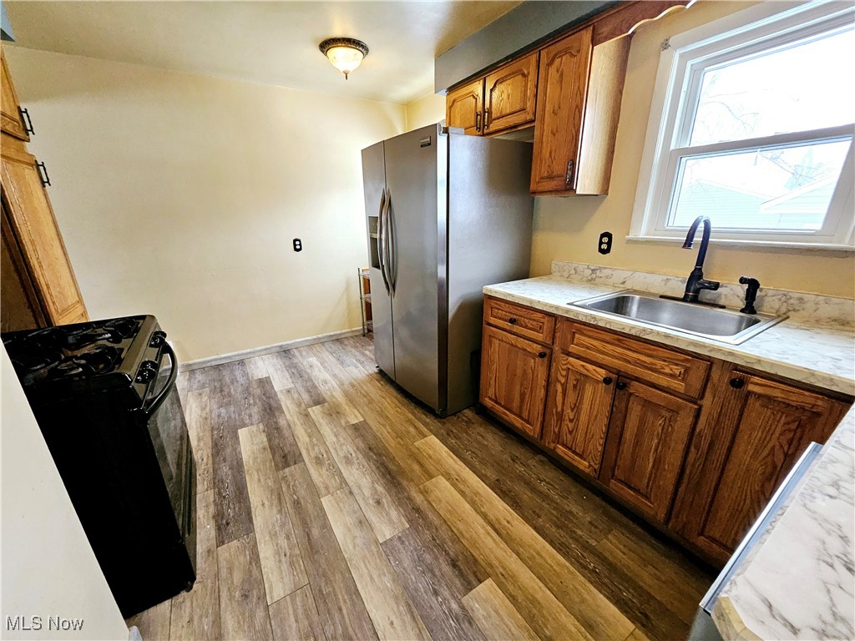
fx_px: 321
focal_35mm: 13
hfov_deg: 106.2
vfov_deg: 89.9
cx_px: 428
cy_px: 320
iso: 400
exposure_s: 1/60.2
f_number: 2.2
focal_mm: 1.74
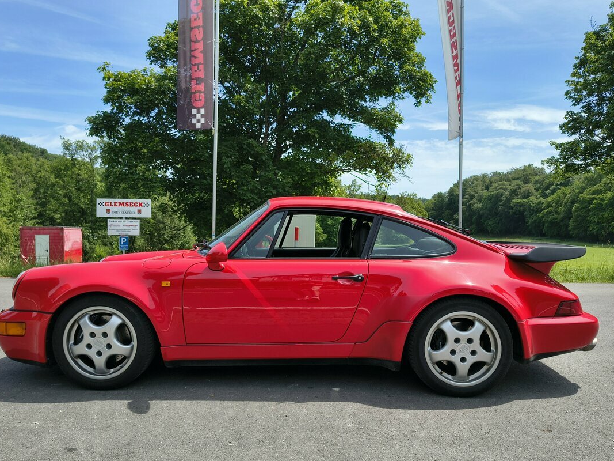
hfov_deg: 65.3
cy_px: 255
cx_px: 302
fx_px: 479
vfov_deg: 51.2
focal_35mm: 27
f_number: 1.8
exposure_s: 1/1656
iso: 102
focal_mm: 5.56
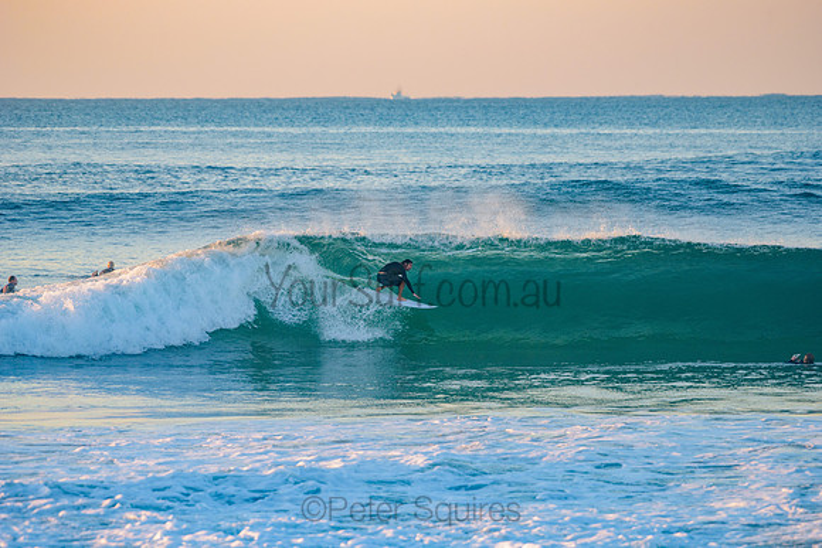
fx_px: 6395
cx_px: 411
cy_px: 274
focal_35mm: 280
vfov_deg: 4.9
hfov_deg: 7.4
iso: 280
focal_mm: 280
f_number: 5.6
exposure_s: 1/400
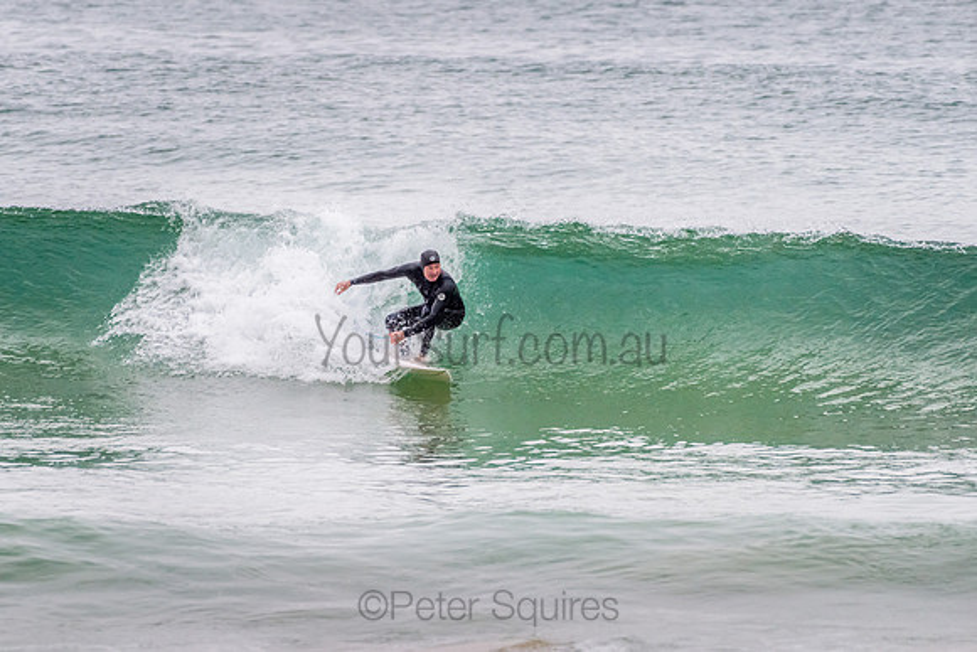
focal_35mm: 613
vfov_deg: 2.2
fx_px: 16648
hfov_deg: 3.4
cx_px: 409
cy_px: 318
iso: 1000
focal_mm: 500
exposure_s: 1/1000
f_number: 5.6
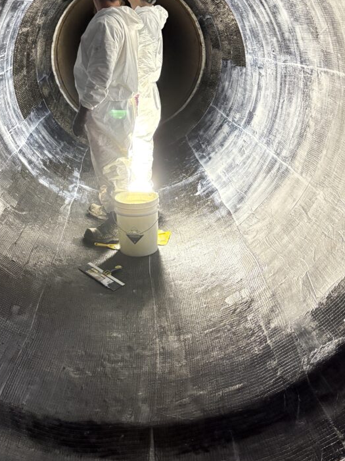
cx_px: 127
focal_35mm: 38
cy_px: 151
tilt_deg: -12.9
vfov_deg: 48.1
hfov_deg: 37.4
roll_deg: -1.3
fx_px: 505
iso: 500
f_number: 1.6
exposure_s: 1/57
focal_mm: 5.96
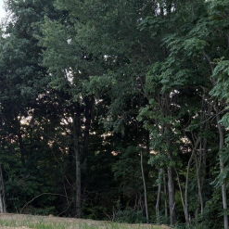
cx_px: 186
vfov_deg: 27.1
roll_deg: -1.3
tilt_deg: -0.6
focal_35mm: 62
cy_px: 191
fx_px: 464
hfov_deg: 27.1
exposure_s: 1/105
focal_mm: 5.96
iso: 125
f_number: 1.6
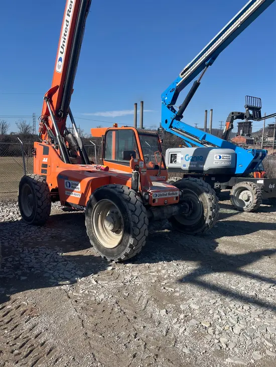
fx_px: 276
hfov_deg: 53.1
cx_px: 138
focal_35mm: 26
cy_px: 184
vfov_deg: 67.3
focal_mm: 5.1
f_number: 1.6
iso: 50
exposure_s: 1/3049
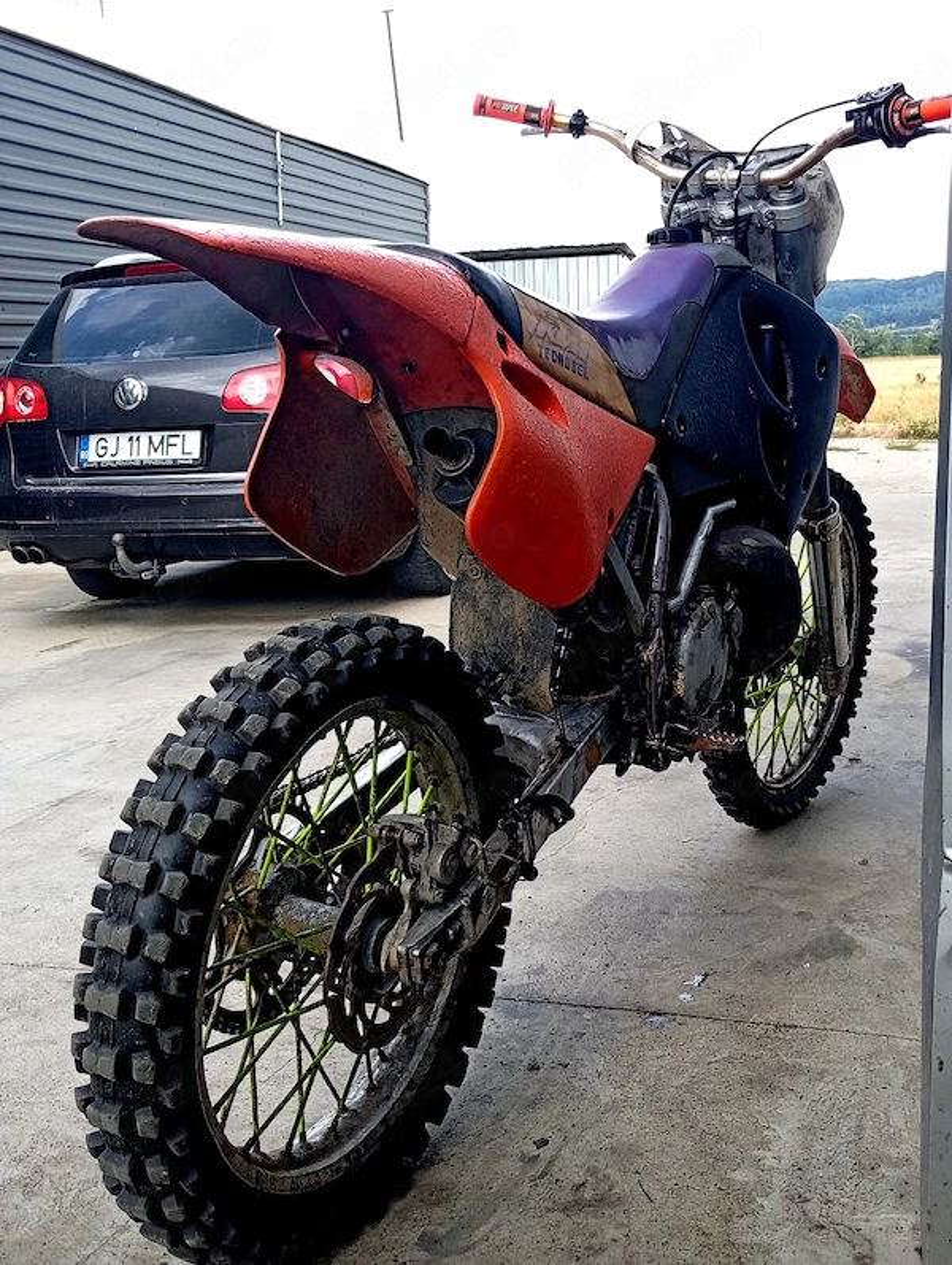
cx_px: 476
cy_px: 632
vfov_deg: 45.7
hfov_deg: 35.2
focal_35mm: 41
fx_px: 1500
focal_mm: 3.84
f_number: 1.8
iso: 53
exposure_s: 1/270
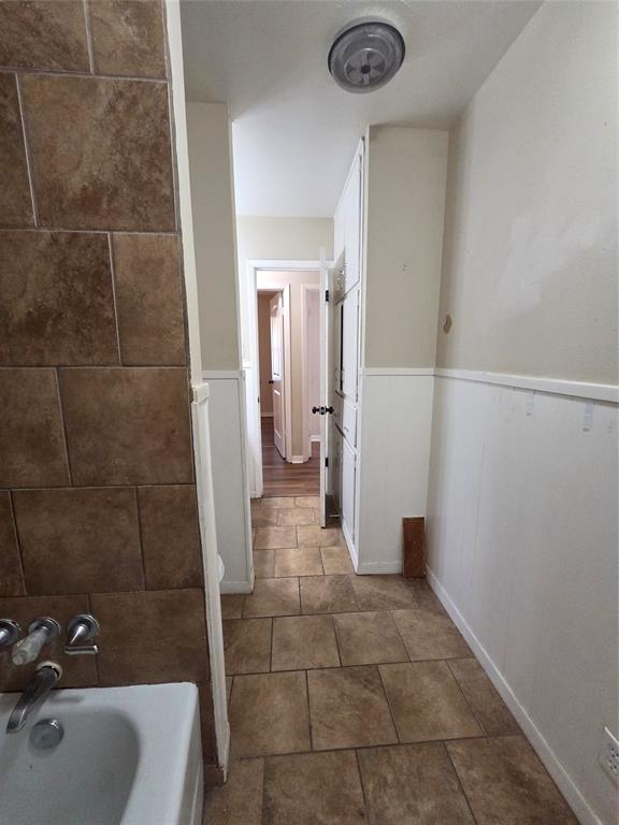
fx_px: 310
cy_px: 412
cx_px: 310
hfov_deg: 89.9
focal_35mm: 13
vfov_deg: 106.2
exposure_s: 1/60
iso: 320
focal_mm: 2.2
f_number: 2.2
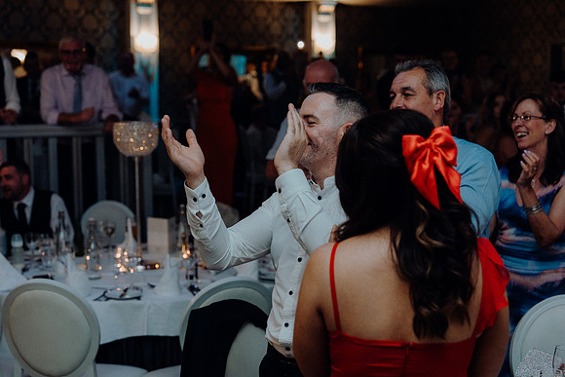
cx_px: 282
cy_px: 188
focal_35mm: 63
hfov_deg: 31.9
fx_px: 989
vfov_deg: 21.6
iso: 2500
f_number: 3.5
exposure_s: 1/160
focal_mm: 63
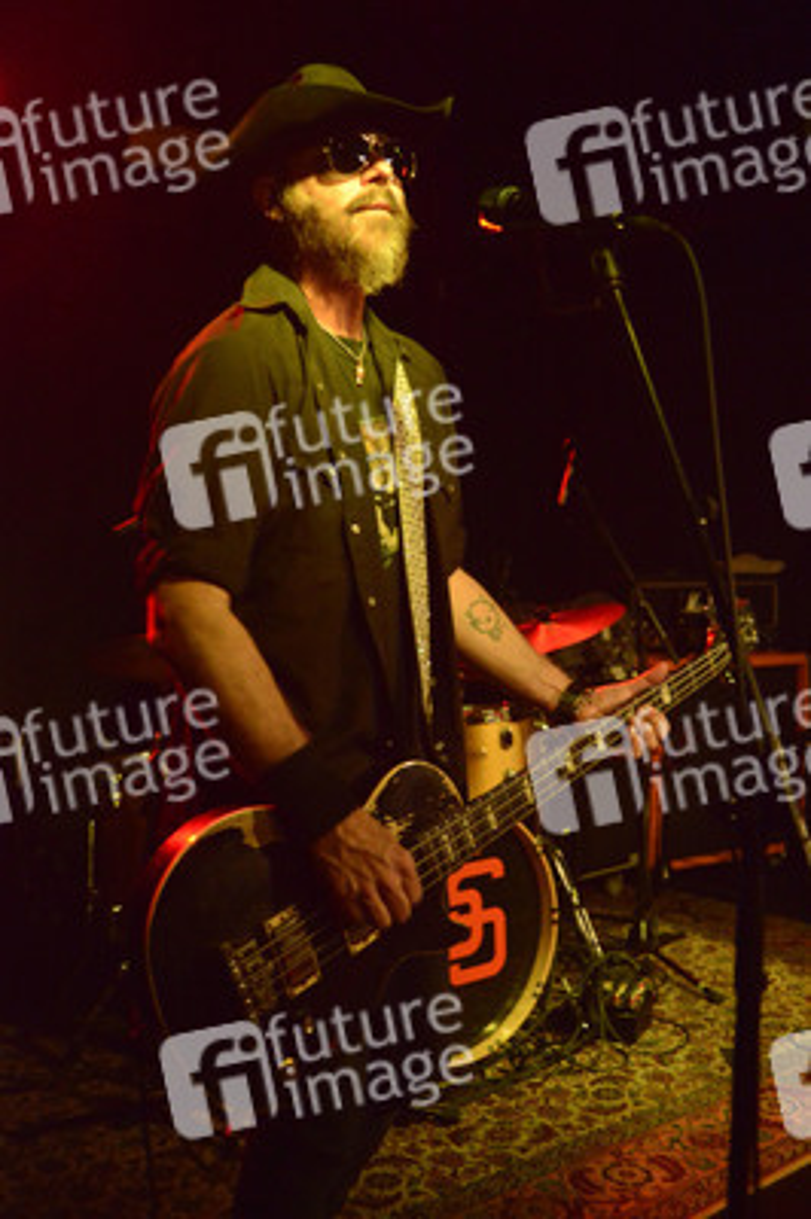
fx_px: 1185
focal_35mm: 35
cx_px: 406
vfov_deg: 54.5
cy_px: 610
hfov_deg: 37.8
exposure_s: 1/125
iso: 10159
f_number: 3.3
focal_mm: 35
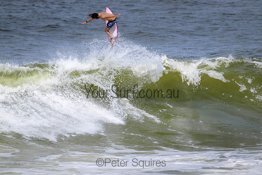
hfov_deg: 2.6
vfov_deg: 1.7
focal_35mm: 800
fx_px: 5823
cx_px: 131
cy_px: 88
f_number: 11
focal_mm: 800
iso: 640
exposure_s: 1/2000
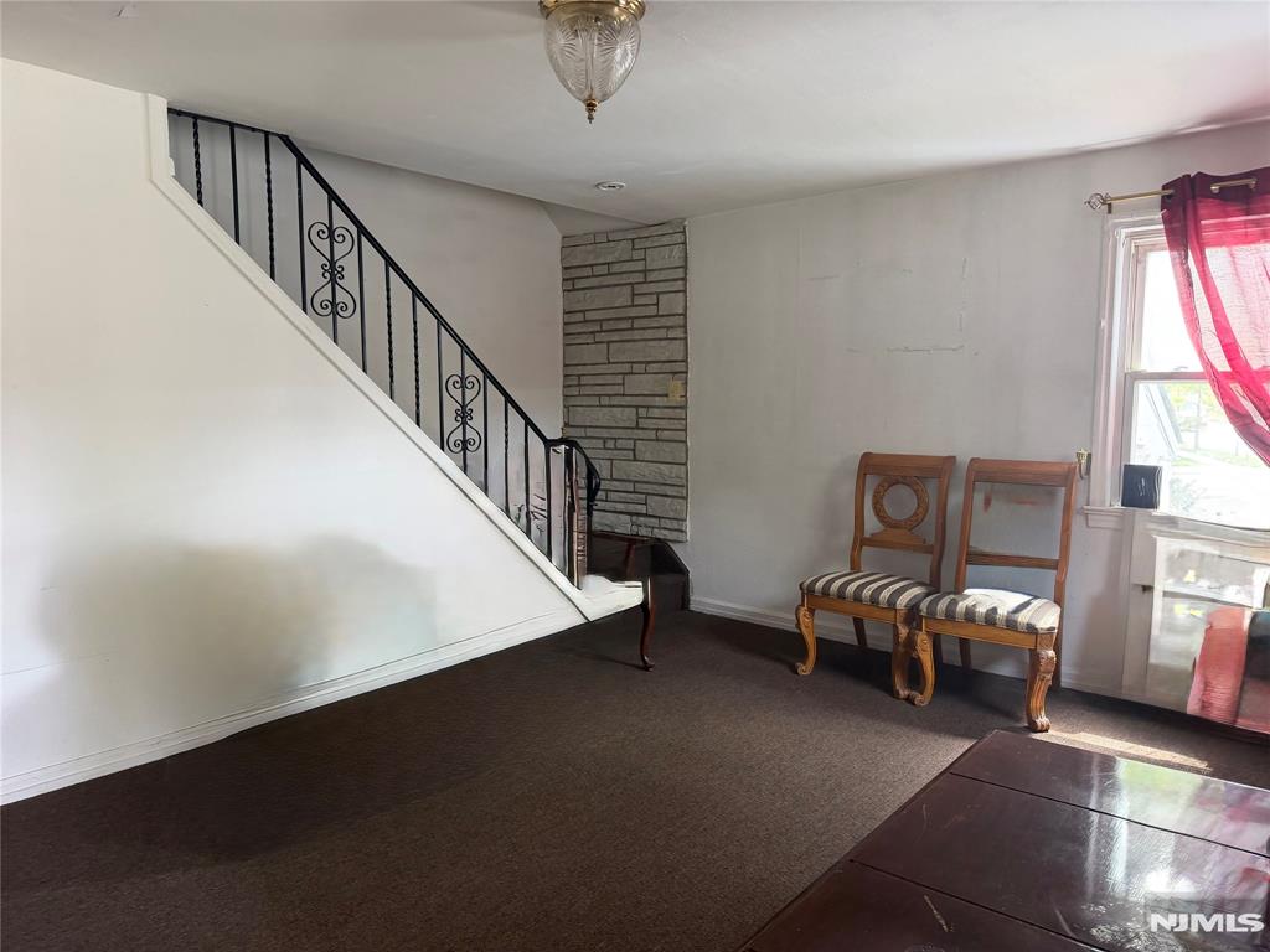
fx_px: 881
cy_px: 476
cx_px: 635
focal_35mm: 24
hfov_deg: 71.6
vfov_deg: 56.8
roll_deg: +0.5
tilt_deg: -4.0
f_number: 1.78
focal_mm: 6.76
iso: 200
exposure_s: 1/71
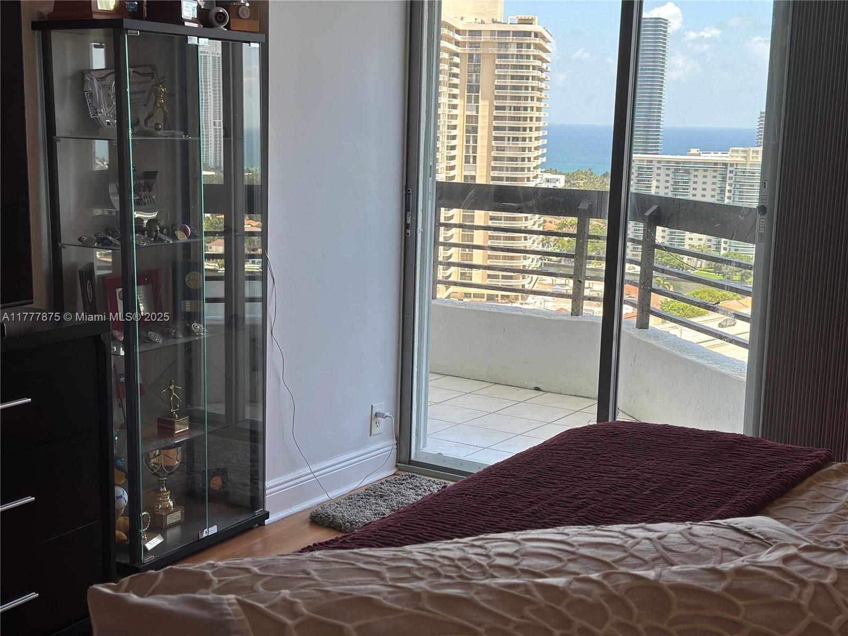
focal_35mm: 48
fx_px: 1176
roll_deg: -1.4
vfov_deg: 30.3
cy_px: 318
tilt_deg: -9.8
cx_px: 424
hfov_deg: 39.7
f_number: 1.78
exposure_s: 1/439
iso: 80
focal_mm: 6.86
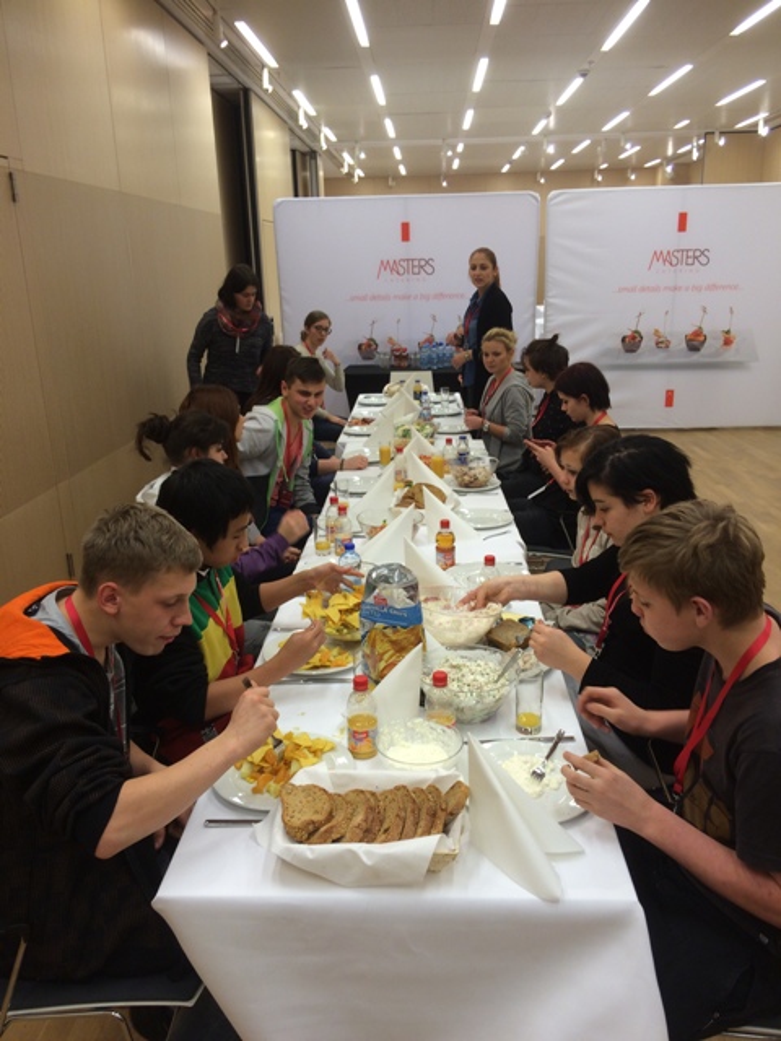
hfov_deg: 48.2
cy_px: 520
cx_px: 390
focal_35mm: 29
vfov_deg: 61.7
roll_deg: +1.6
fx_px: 872
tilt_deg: -18.0
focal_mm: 4.15
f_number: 2.2
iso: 40
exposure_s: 1/50
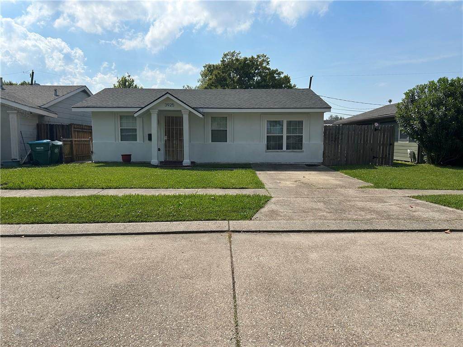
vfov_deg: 53.1
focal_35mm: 26
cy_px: 174
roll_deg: +0.4
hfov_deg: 67.3
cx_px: 232
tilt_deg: -6.0
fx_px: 348
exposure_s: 1/6993
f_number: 1.5
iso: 50
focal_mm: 5.7
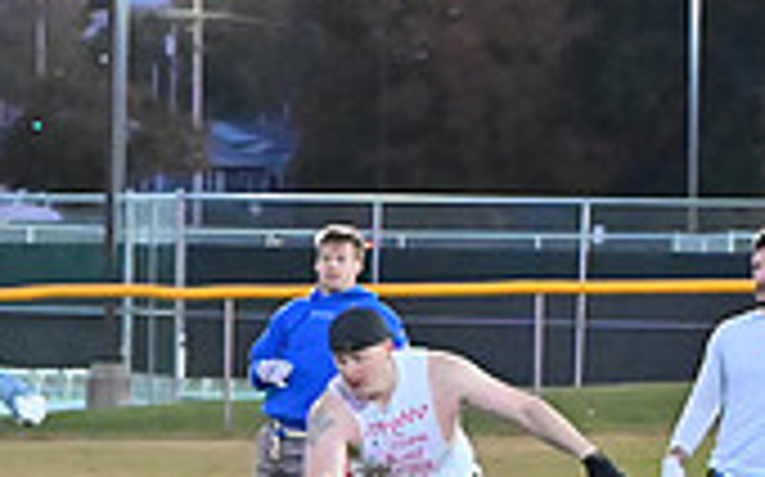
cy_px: 551
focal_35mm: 365
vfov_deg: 3.6
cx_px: -176
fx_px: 7605
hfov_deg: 5.7
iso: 6400
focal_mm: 70
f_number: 4
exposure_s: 1/500
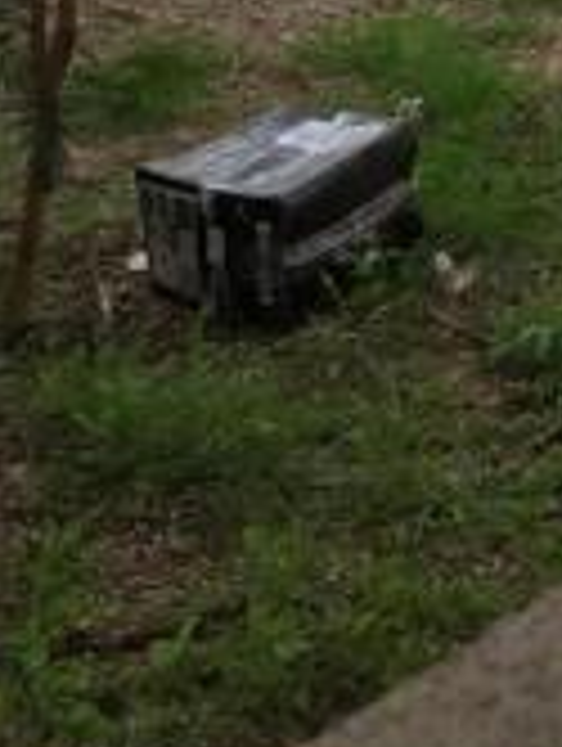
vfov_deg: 12.7
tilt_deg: -4.0
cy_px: -774
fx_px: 2893
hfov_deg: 10.1
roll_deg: -0.7
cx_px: 1214
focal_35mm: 134
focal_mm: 4.15
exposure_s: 1/879
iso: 32
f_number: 2.2
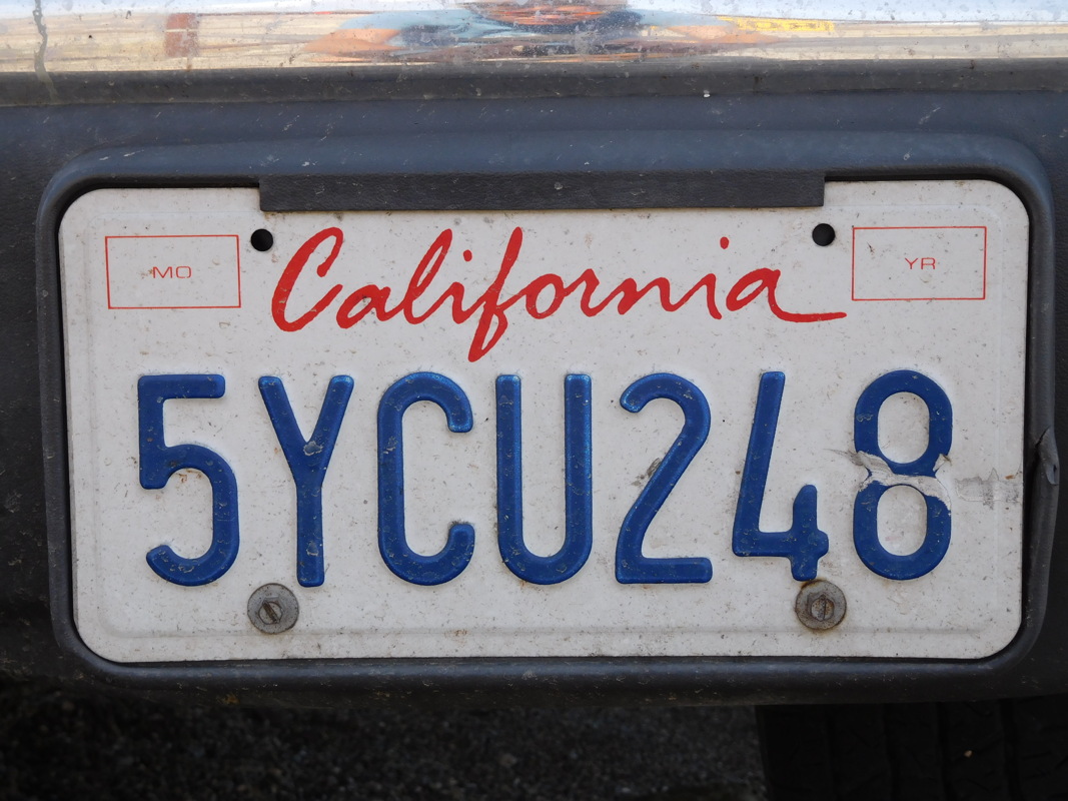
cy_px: 400
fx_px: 1913
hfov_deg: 31.2
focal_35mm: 62
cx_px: 534
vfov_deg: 23.6
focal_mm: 11.1
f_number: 4.4
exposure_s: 1/320
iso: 125
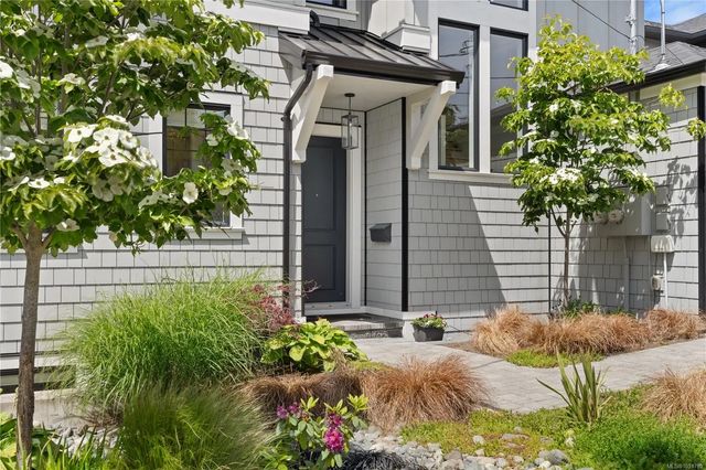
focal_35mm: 35
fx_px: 686
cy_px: 235
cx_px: 353
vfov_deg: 37.8
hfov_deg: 54.5
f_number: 11
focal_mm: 35
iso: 320
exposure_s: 1/200
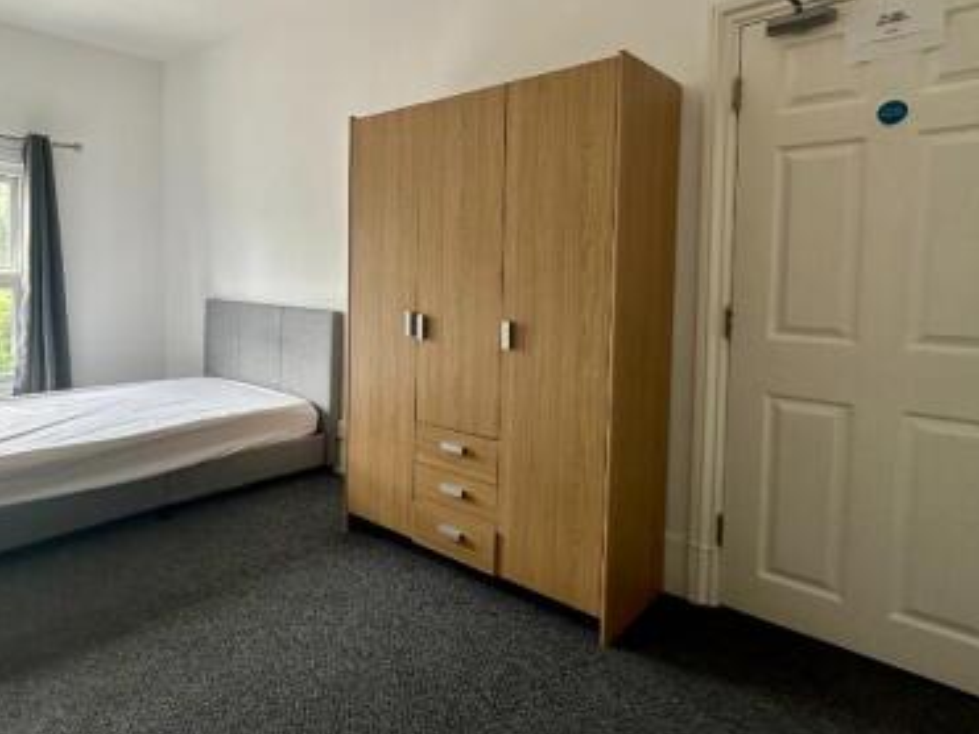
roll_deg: -0.3
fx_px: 622
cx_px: 336
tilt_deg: -3.0
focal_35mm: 22
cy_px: 300
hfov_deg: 74.3
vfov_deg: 60.6
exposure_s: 1/99
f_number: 2.2
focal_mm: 2.22
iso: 200
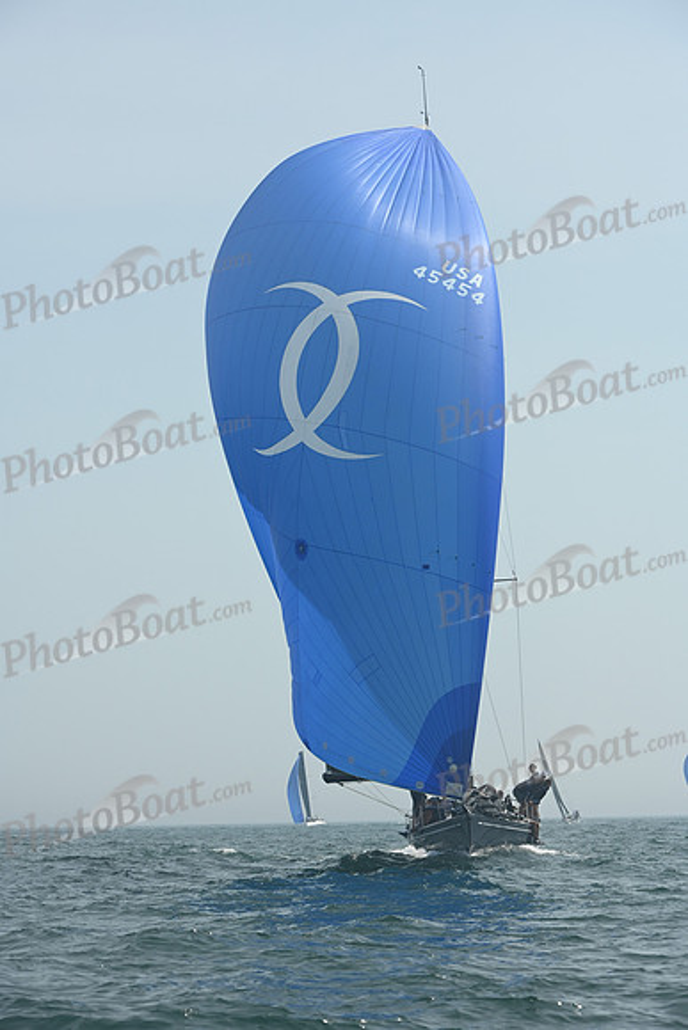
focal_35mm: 110
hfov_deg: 12.5
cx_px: 344
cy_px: 515
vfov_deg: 18.6
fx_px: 3151
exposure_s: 1/1250
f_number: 8
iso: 320
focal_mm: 110
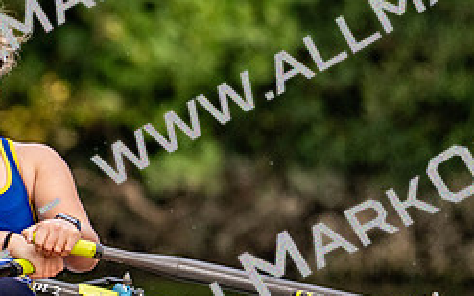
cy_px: 216
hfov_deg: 1.5
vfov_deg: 0.9
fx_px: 18576
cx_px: -48
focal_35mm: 1439
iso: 800
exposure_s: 1/2000
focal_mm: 400
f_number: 4.5
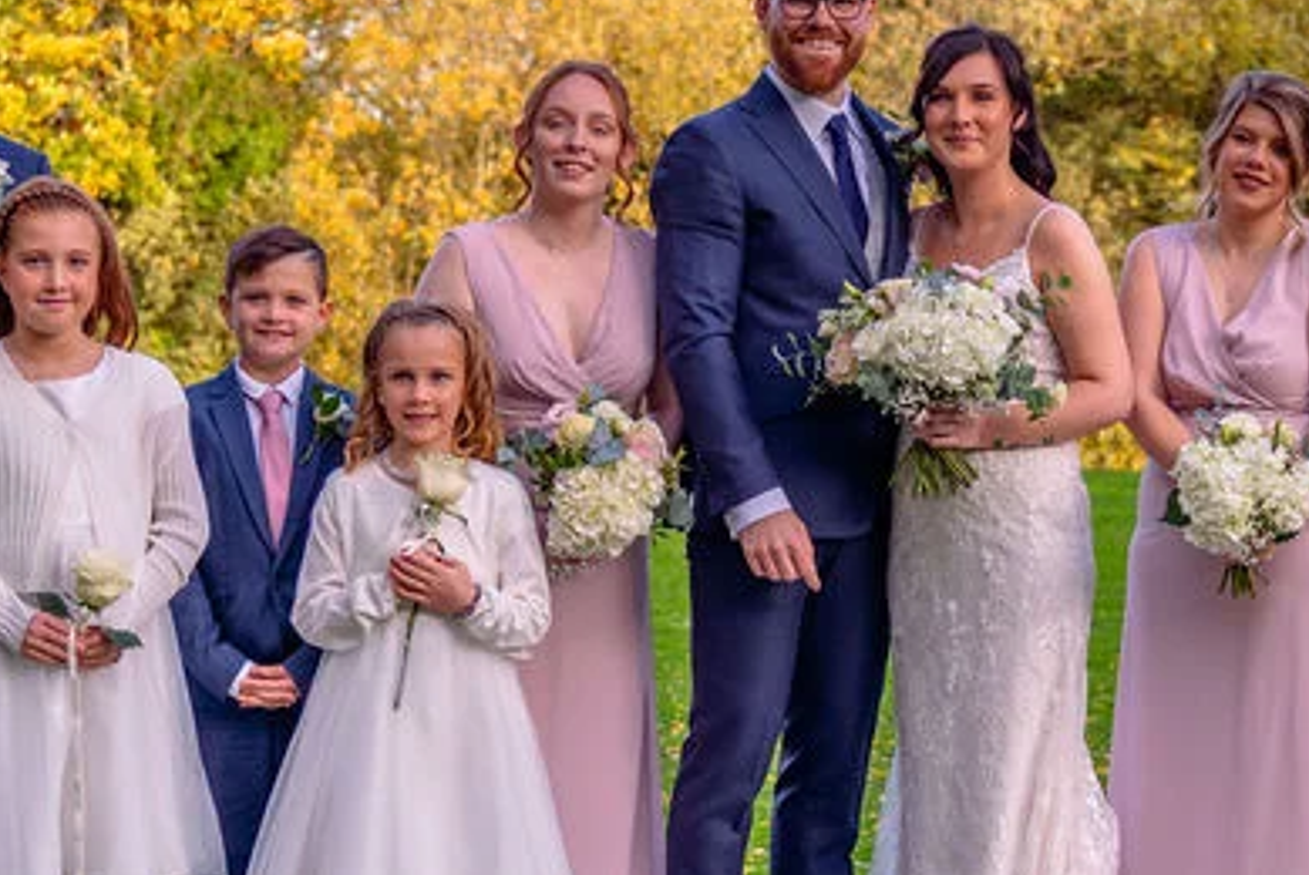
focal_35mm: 100
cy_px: 429
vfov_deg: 13.7
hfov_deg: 20.3
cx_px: 872
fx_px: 3639
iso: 100
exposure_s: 1/250
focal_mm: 38
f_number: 2.8
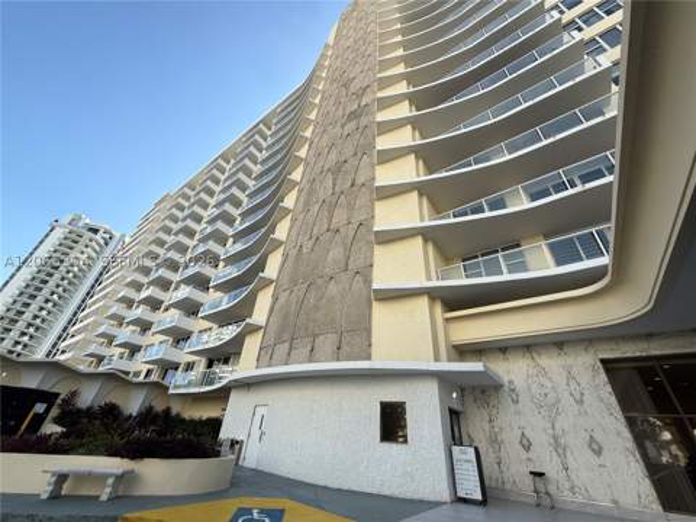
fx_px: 281
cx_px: 348
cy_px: 261
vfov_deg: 85.7
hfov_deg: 102.1
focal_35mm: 14
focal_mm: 2.22
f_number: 2.2
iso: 50
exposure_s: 1/876
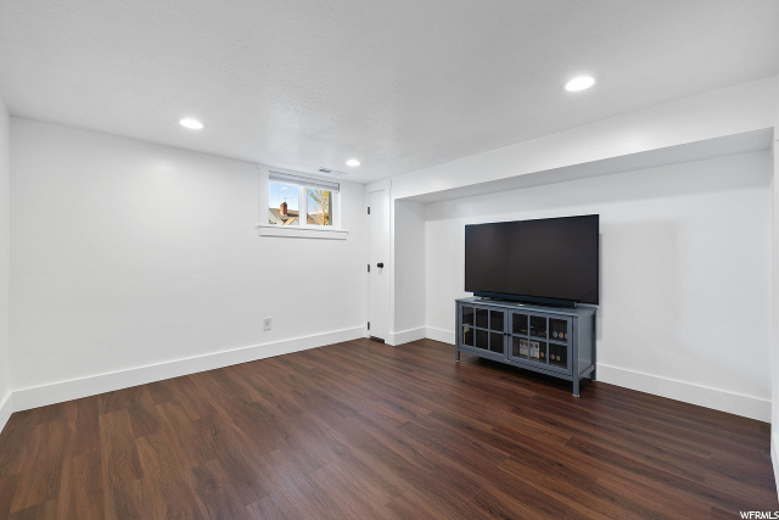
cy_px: 260
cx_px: 390
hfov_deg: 100.4
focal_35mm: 15
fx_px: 325
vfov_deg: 77.4
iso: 64
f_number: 8
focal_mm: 15
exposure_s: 1/2.5
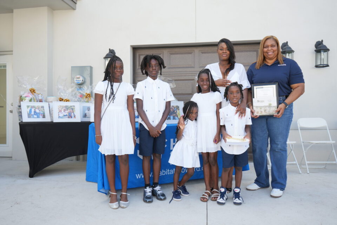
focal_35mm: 29
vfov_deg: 45.0
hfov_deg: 63.7
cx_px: 168
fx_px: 271
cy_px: 112
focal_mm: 29
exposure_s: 1/100
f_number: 6.3
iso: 100
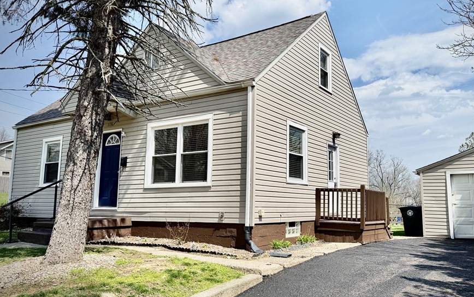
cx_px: 271
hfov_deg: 62.6
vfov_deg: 41.9
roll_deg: -0.3
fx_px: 388
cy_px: 148
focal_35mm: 30
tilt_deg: +9.9
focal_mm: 6.76
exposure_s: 1/7353
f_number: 1.78
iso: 80
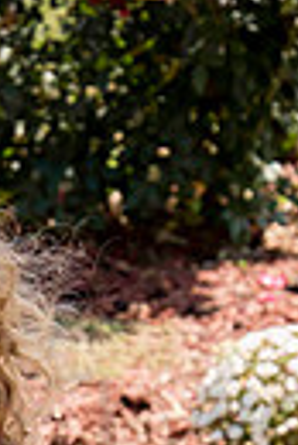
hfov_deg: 6.4
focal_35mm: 214
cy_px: 767
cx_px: -34
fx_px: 2650
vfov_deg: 9.2
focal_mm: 62
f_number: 7.1
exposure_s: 1/320
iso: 400
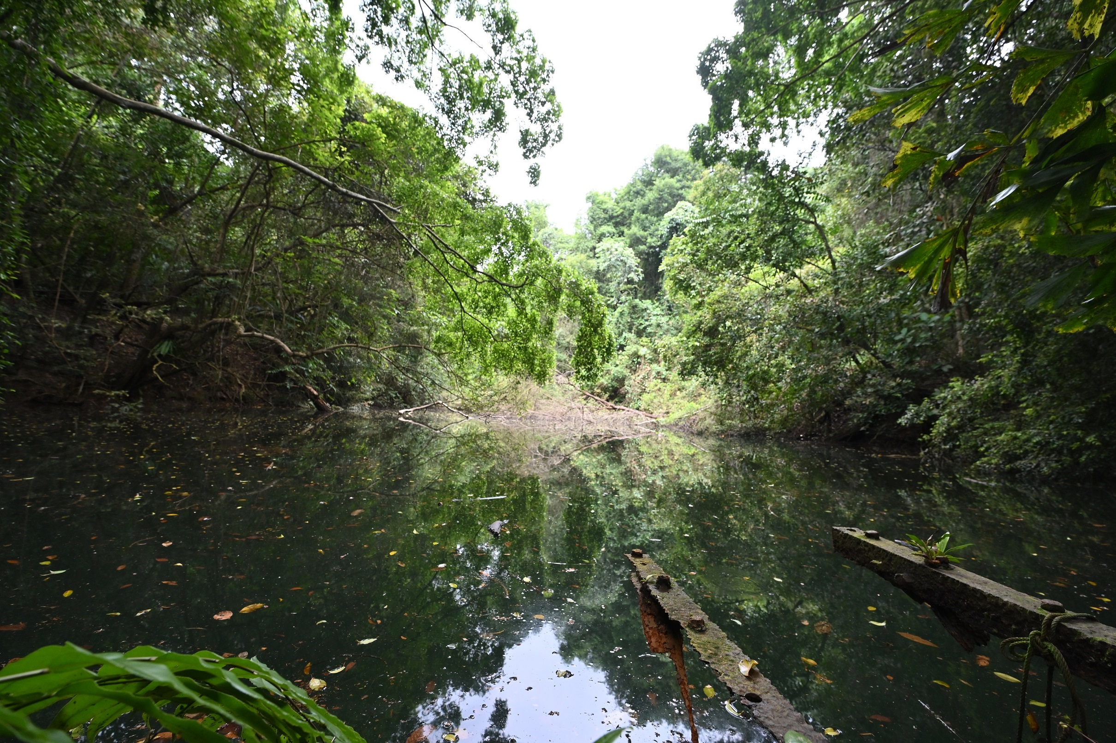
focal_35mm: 14
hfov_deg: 104.3
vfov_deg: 81.1
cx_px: 558
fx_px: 434
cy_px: 372
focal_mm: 14
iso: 400
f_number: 6.3
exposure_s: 1/100
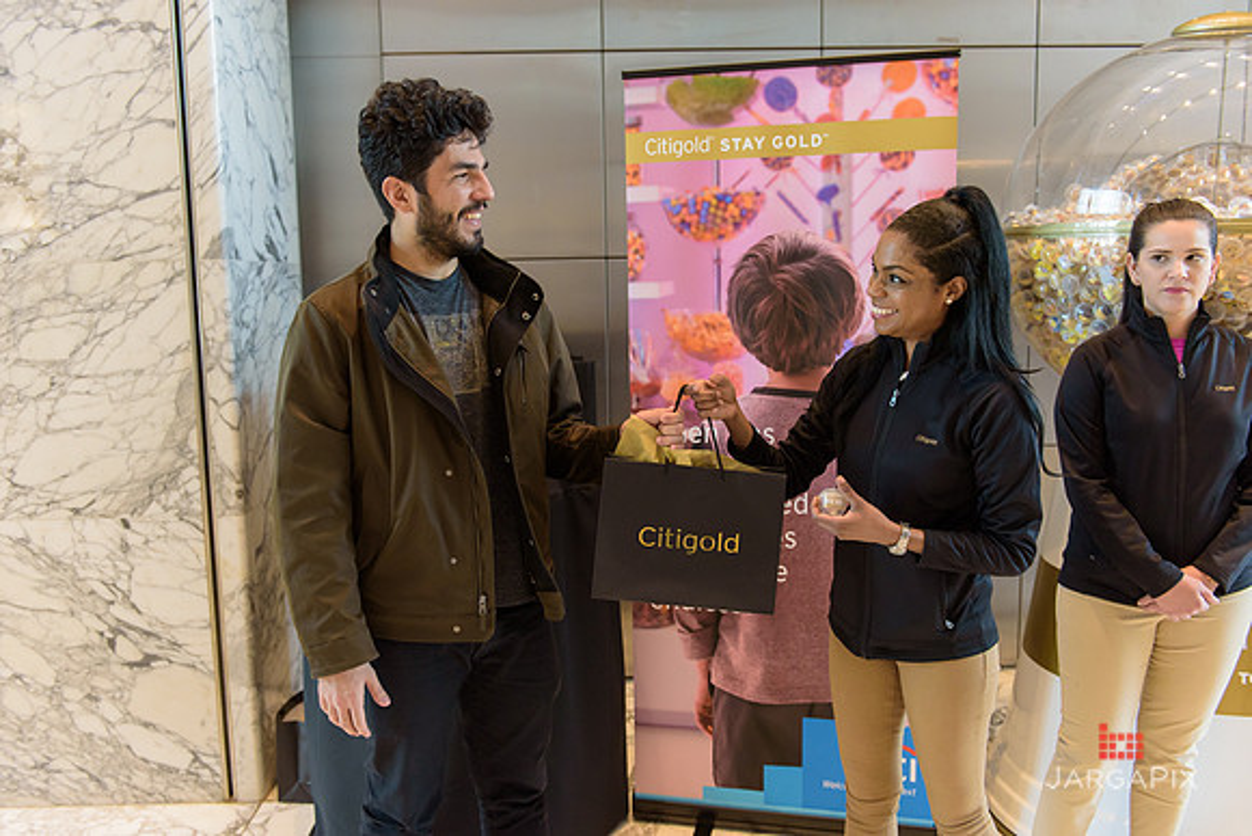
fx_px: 1078
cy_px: 418
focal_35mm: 31
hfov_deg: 60.3
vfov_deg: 42.3
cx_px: 626
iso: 1600
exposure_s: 1/125
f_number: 3.2
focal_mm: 31
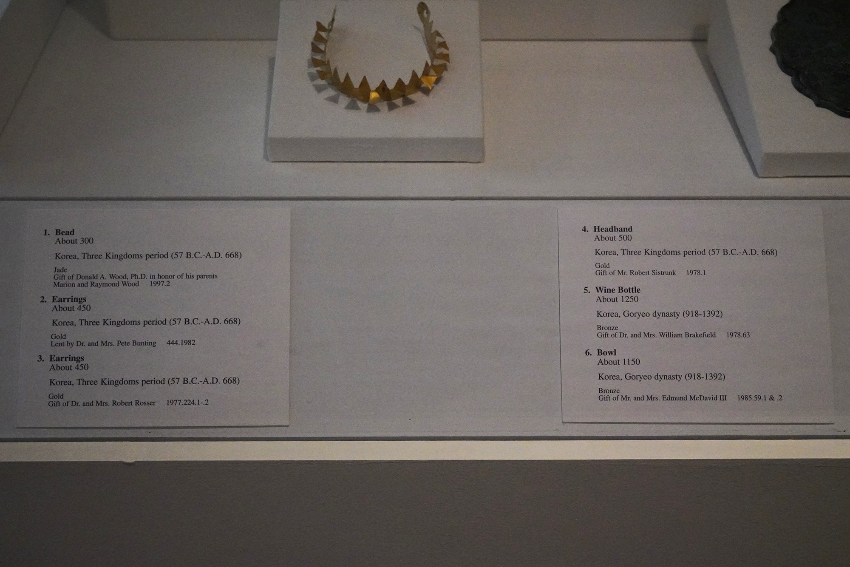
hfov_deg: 37.5
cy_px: 284
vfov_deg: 25.5
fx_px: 1251
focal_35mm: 53
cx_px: 425
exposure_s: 1/100
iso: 12800
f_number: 5.6
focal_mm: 53
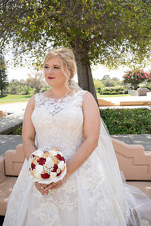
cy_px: 104
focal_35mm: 29
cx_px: 70
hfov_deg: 45.0
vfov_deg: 63.5
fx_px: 182
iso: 500
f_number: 10
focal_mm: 25
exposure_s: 1/200
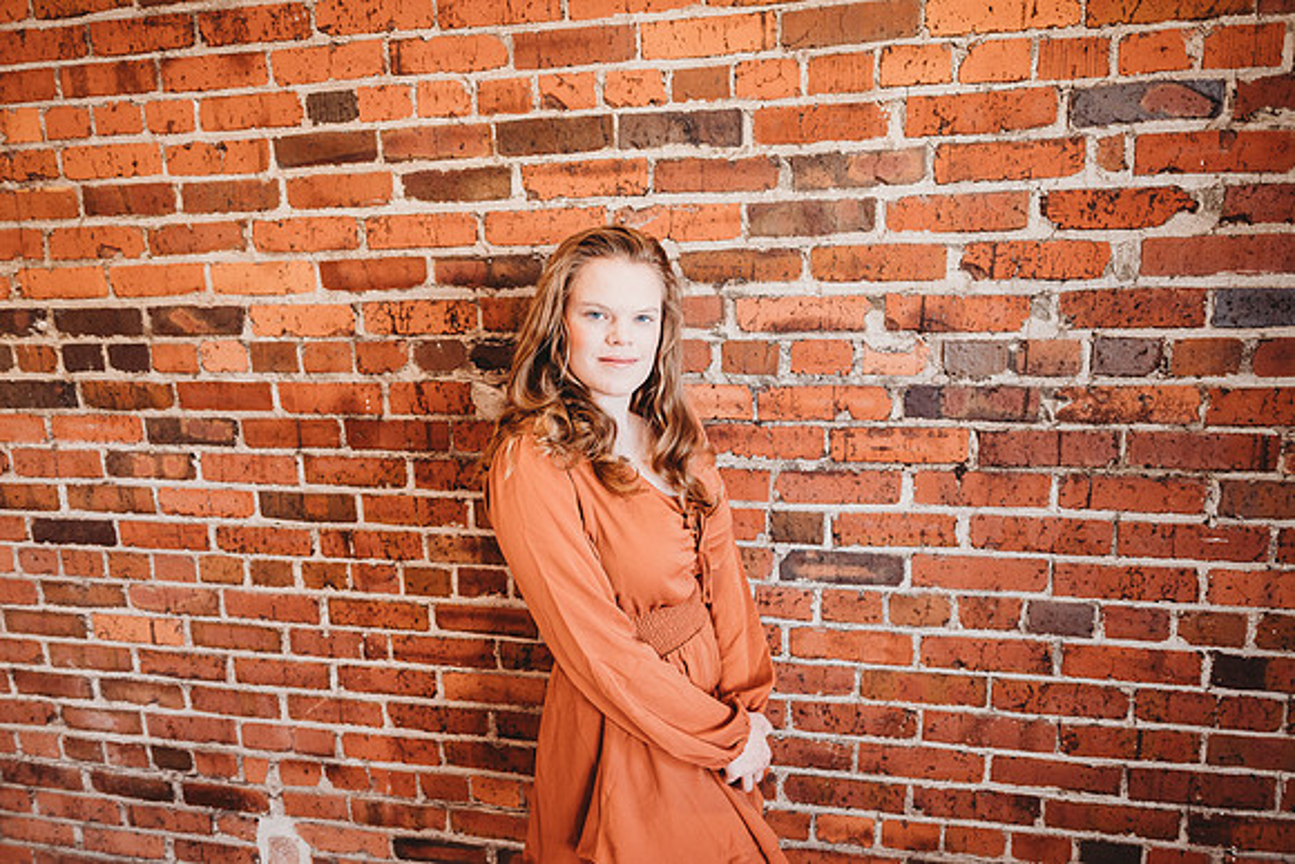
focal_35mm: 24
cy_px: 432
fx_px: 863
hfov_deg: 73.7
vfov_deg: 53.2
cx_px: 648
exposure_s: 1/160
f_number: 2.2
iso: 500
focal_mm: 24
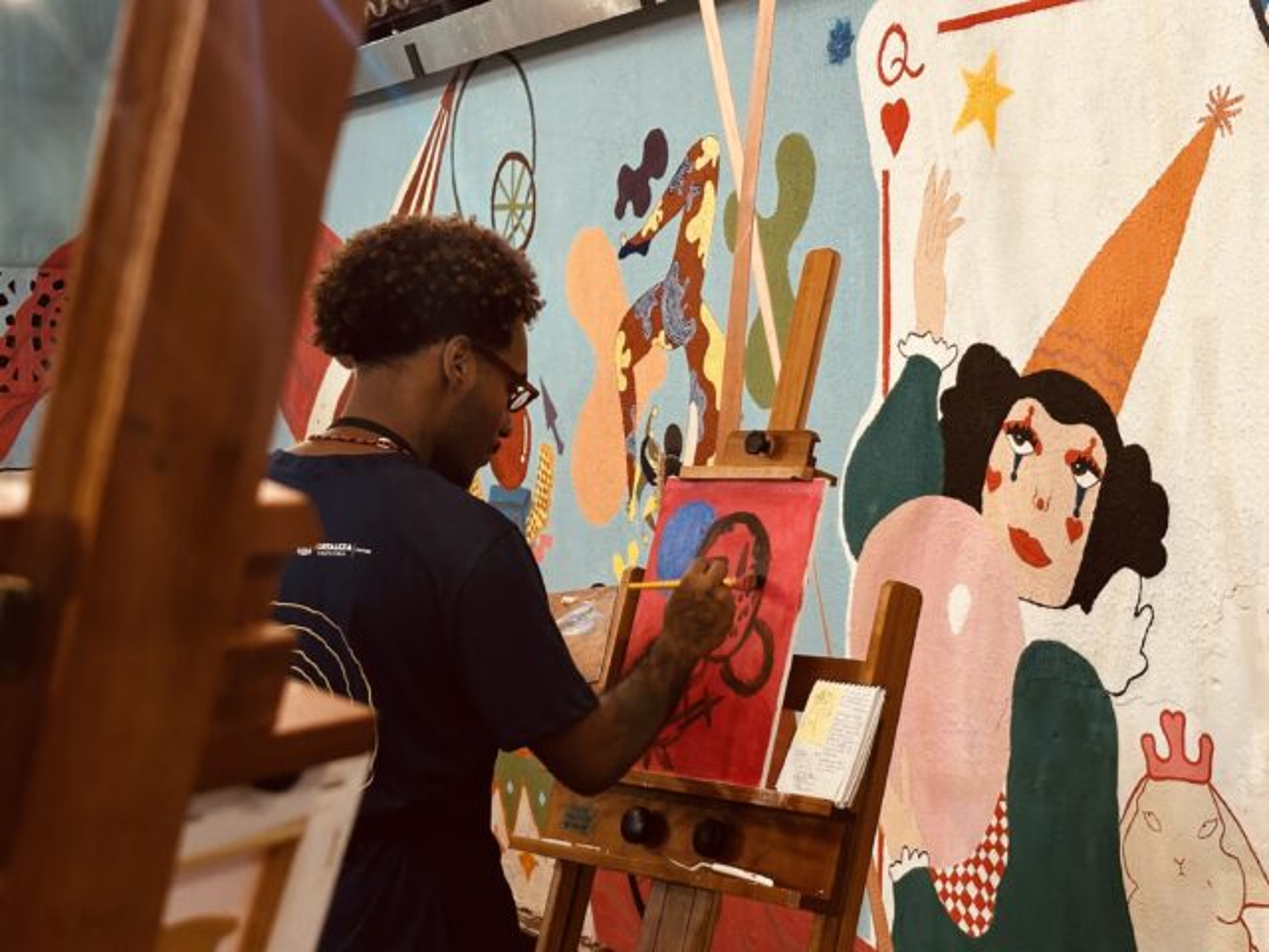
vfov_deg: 30.3
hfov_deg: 39.7
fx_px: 1760
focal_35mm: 48
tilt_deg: -2.3
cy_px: 476
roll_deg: -0.6
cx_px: 634
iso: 125
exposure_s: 1/60
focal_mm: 6.86
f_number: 1.78
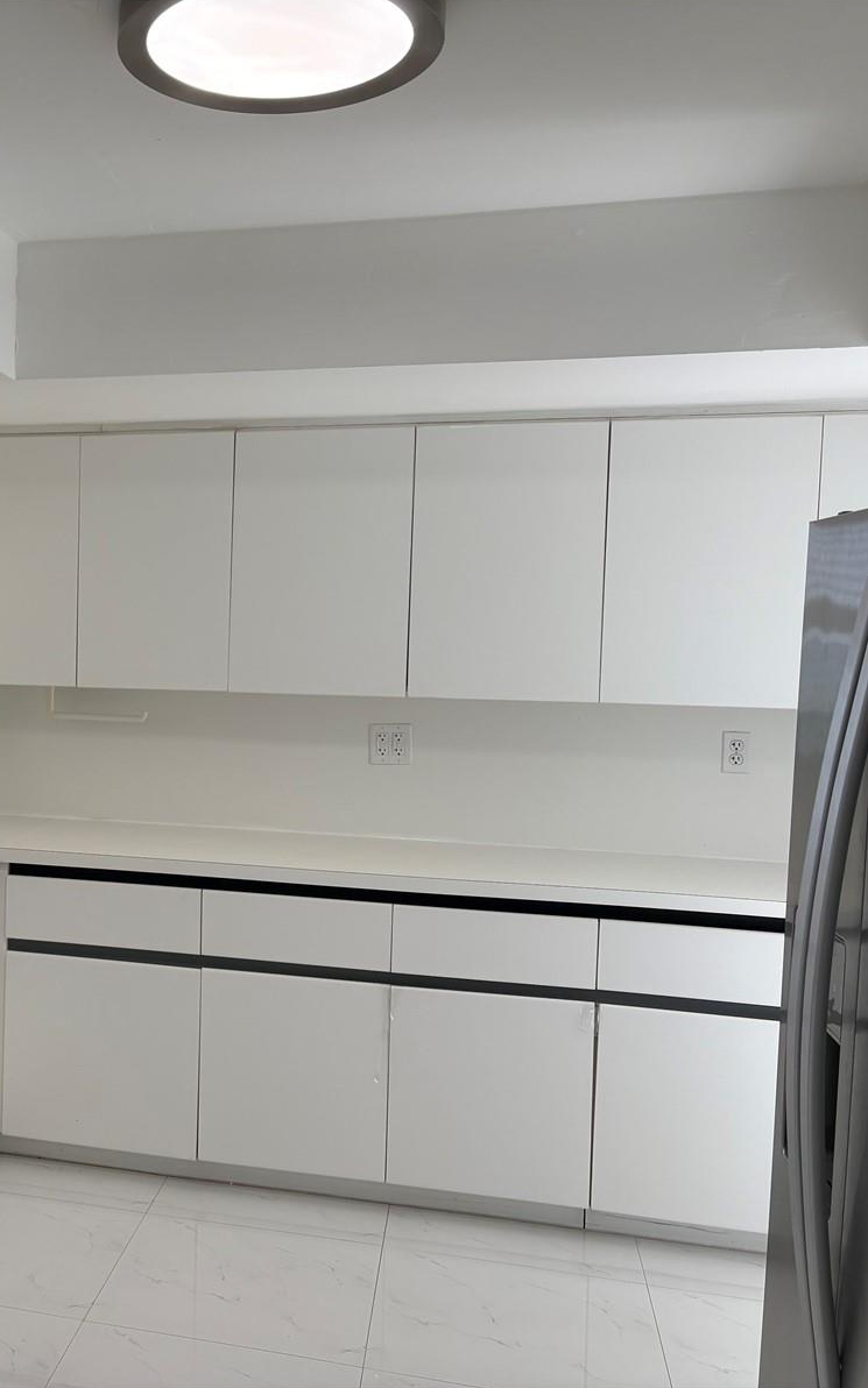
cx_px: 47
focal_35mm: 37
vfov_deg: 52.7
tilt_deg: -3.2
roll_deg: -0.6
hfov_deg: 32.3
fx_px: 1400
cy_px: 692
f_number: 1.6
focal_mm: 5.96
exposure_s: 1/180
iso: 64
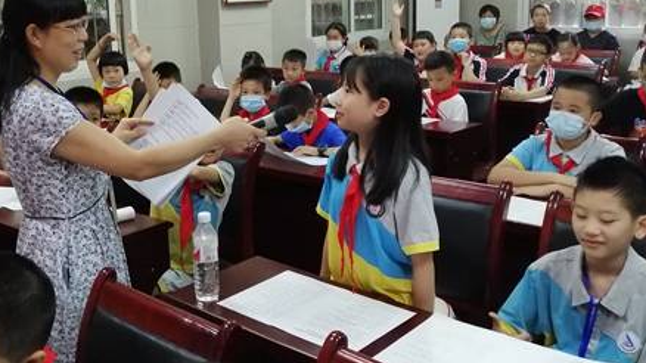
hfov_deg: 47.2
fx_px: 736
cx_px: 270
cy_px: 128
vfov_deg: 27.6
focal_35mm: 43
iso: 500
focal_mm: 3.88
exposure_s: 1/120
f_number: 1.8
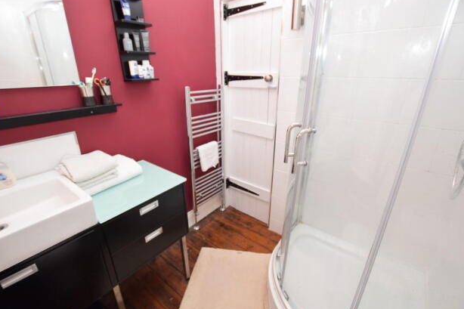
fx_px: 206
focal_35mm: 16
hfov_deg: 96.7
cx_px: 229
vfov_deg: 73.7
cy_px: 157
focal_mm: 10
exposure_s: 1/60
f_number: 4
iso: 800
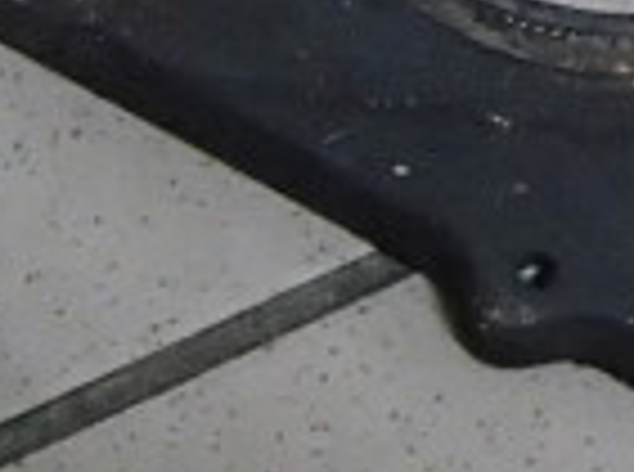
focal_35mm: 168
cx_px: 1407
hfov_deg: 10.5
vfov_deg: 8.7
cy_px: -2
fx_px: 3069
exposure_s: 1/25
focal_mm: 6.64
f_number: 4.7
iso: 1600
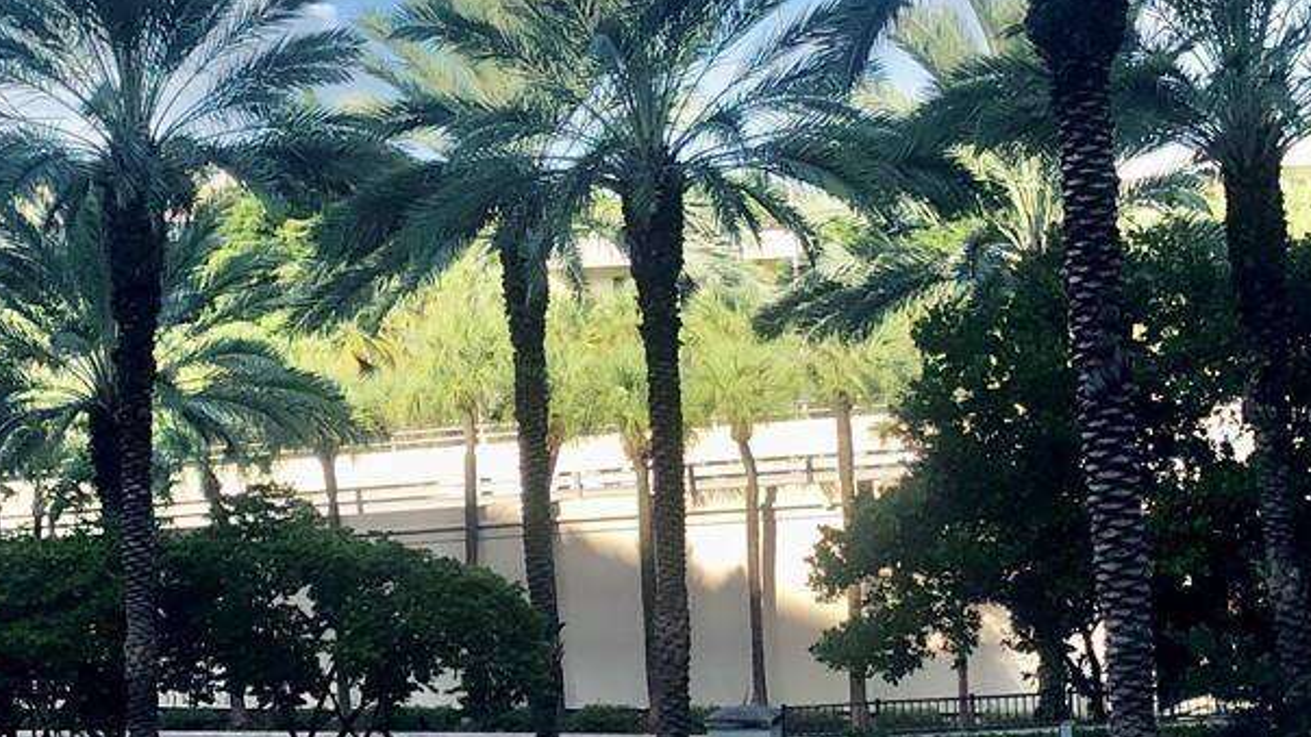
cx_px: 496
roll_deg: +2.8
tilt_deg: -0.5
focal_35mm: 81
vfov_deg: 14.9
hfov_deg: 26.1
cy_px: 280
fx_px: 2815
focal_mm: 4
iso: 20
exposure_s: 1/450
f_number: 1.8
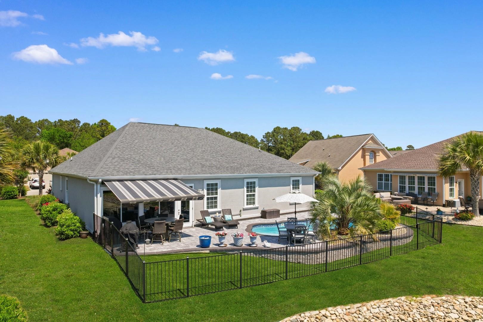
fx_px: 295
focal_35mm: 22
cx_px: 242
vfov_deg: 57.2
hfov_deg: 78.6
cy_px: 161
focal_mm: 8.38
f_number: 2.8
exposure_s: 1/350
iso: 100
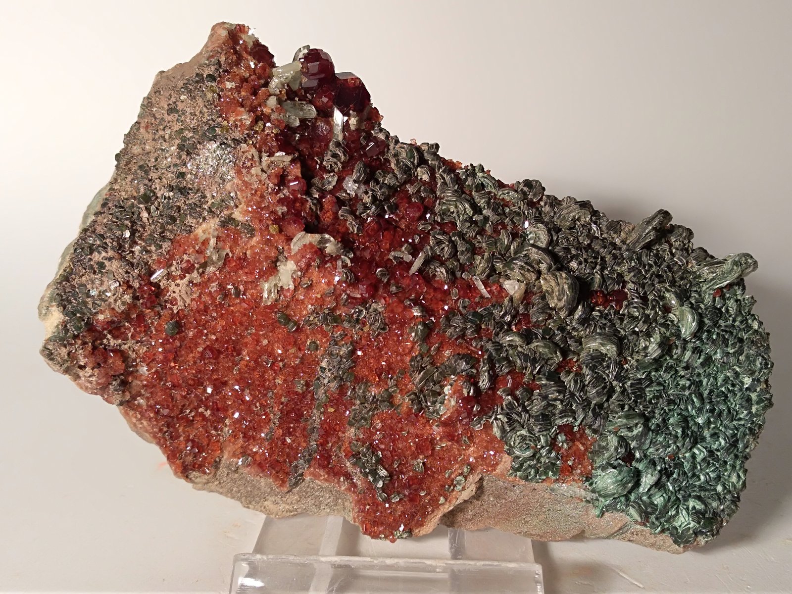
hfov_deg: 67.3
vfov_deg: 53.1
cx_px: 396
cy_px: 297
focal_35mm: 26
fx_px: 595
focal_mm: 3.54
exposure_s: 1/111
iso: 100
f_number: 2
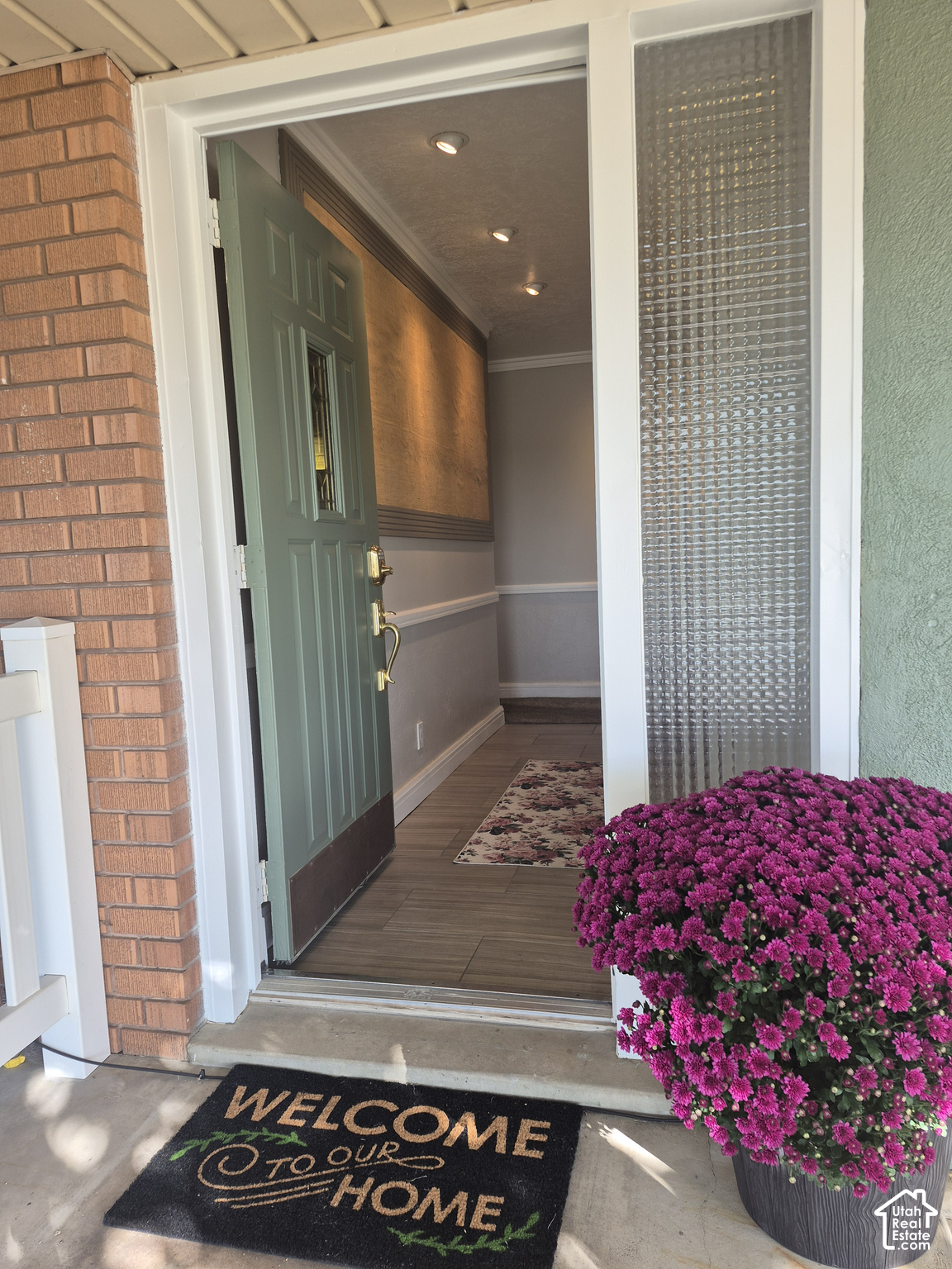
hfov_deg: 58.9
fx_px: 843
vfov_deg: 73.9
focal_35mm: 23
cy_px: 634
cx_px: 476
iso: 32
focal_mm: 5.4
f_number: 1.8
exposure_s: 1/120
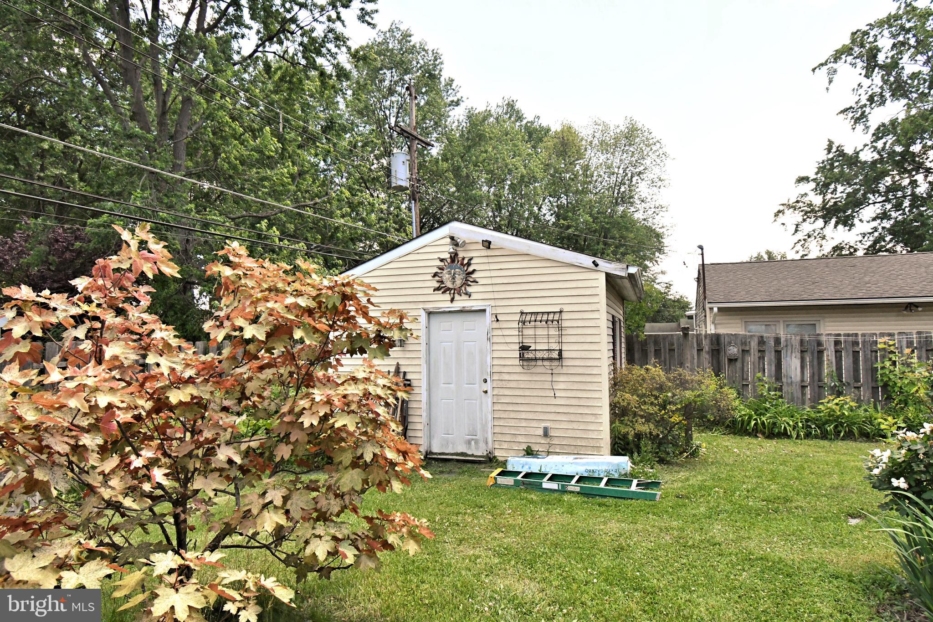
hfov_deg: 86.9
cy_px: 311
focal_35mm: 19
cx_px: 466
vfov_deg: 64.5
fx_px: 492
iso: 4000
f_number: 7.1
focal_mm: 13
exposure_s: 1/2000
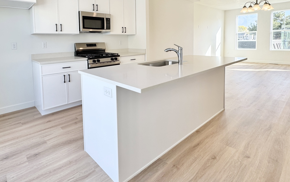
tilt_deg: -4.1
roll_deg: +2.0
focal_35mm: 21
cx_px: 122
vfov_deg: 55.4
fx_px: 166
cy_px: 53
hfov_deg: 81.7
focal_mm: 2.22
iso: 40
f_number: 2.2
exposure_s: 1/128
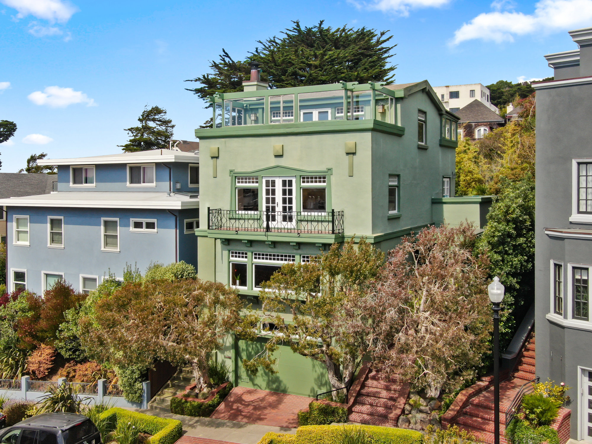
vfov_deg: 39.7
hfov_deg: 51.4
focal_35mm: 36
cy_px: 222
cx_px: 296
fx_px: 616
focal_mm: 6.08
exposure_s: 1/100
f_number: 3.3
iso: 100
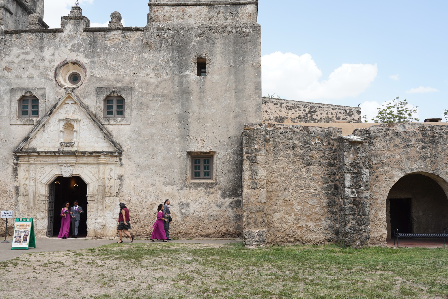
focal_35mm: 39
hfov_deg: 49.5
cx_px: 224
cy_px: 150
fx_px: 485
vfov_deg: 34.2
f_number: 10
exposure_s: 1/100
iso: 100
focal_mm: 39
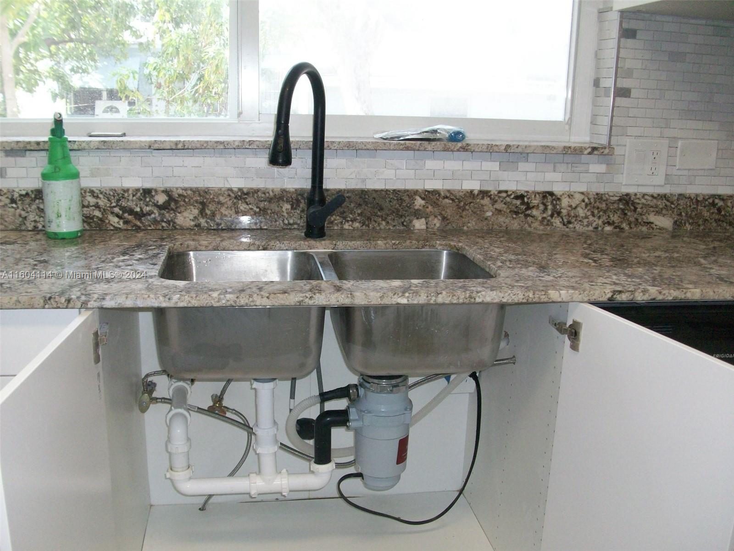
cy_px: 276
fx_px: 721
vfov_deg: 41.8
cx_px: 367
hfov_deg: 54.0
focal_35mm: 34
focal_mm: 5.7
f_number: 2.8
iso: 160
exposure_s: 1/60
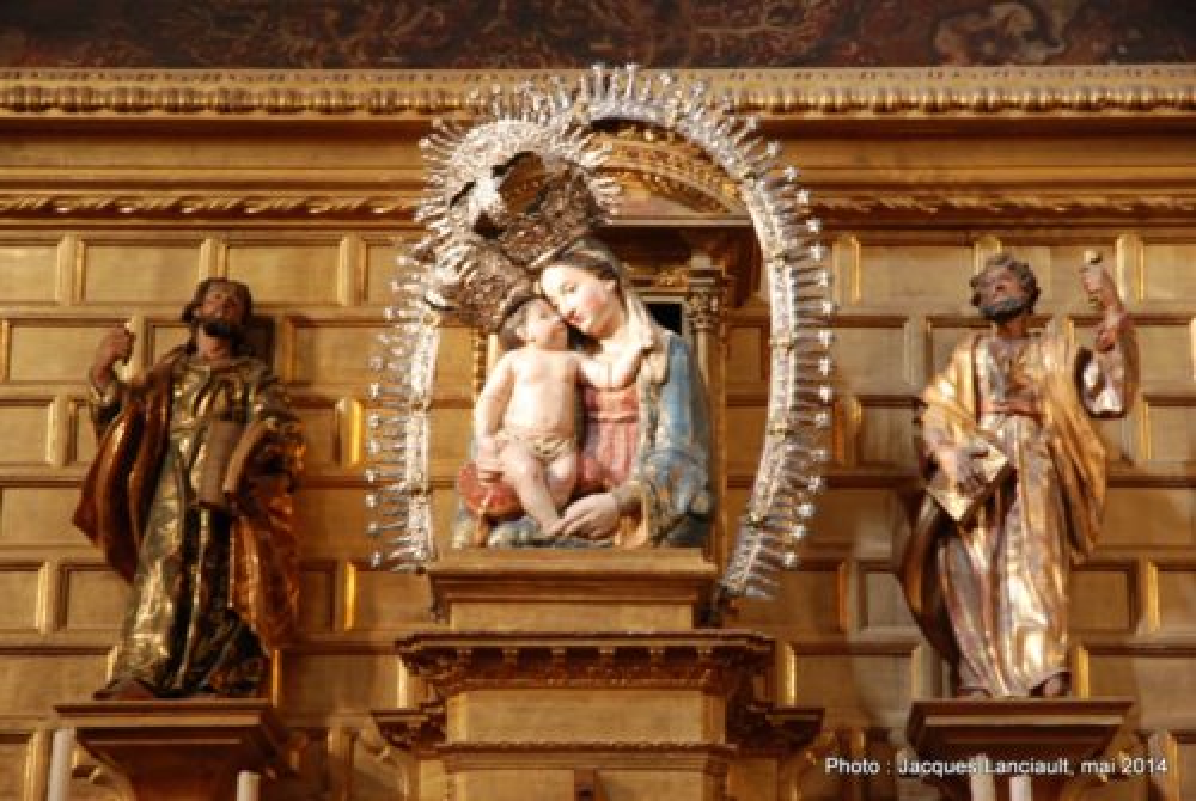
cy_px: 400
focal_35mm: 105
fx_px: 3493
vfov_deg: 13.1
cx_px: 598
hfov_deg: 19.4
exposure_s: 1/13
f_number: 4.5
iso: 400
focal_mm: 70
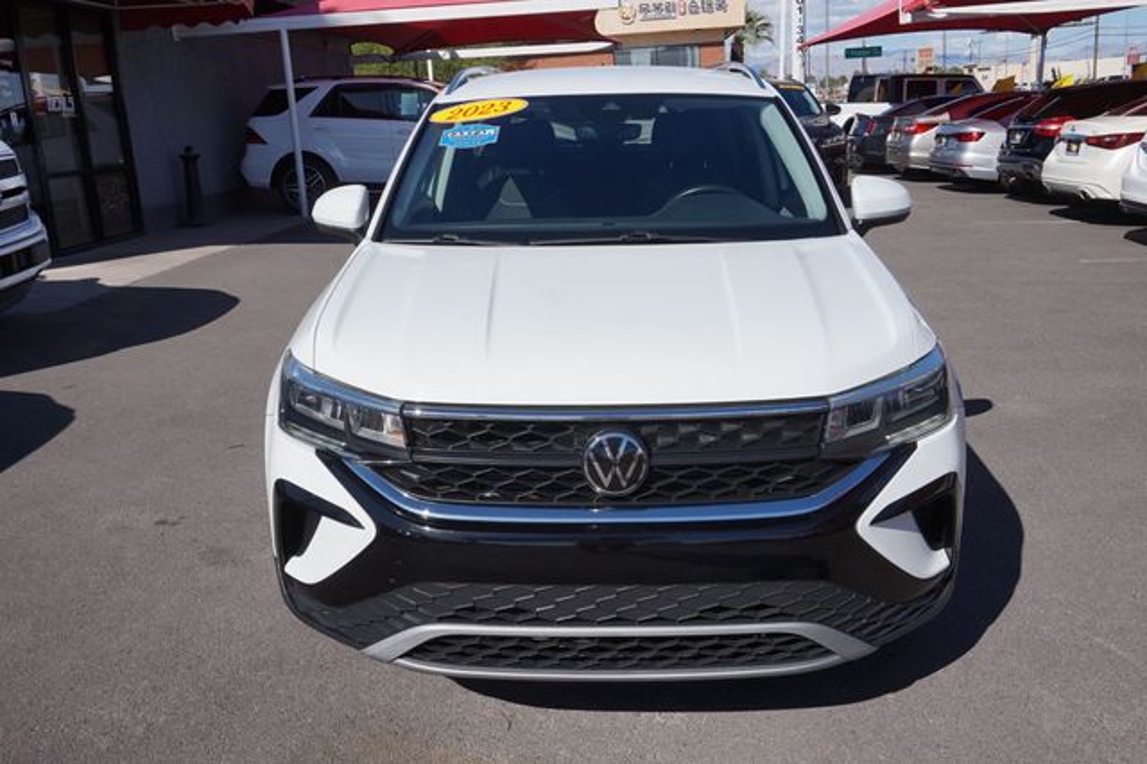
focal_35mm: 33
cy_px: 382
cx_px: 574
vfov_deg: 39.9
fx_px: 1051
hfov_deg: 57.2
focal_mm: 22
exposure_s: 1/320
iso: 100
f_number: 10
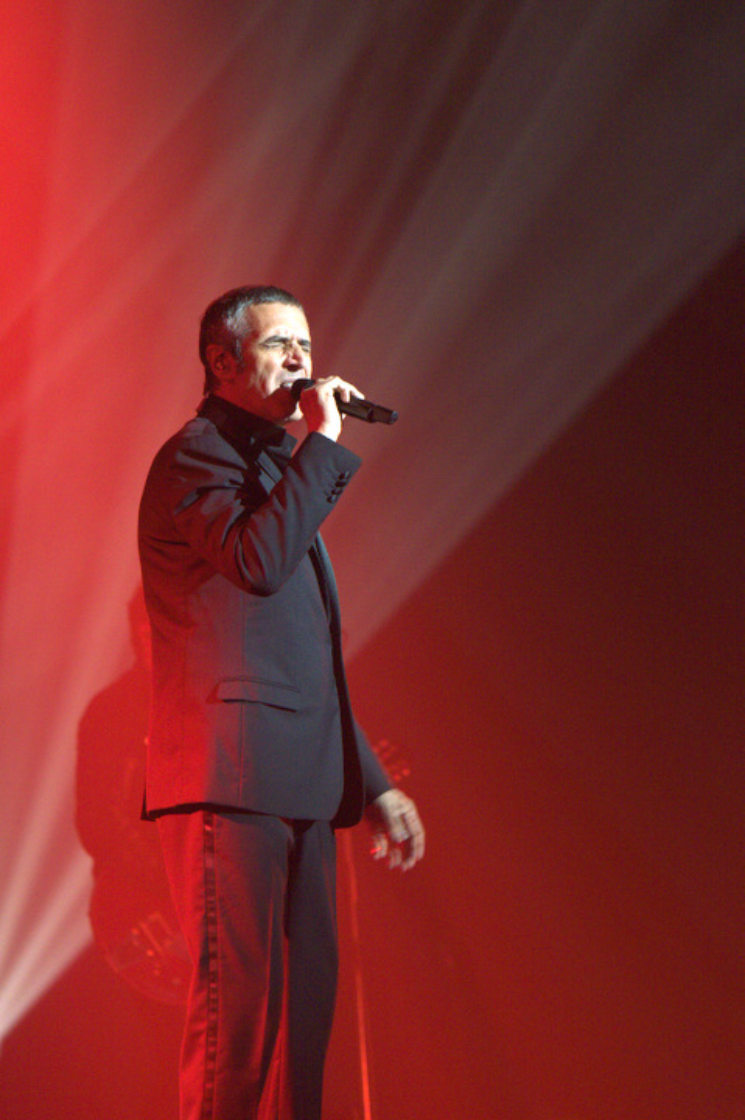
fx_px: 9325
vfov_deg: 6.9
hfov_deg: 4.6
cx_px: 372
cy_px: 560
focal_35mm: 300
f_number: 4.5
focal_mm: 200
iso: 400
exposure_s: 1/80
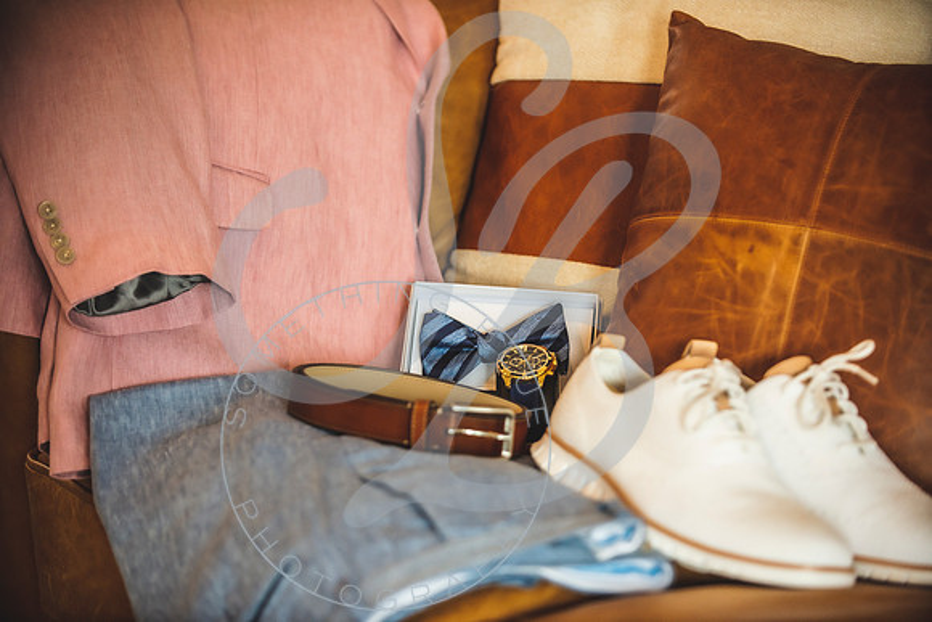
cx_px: 466
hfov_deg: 18.6
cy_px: 311
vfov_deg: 12.5
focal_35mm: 110
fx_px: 2848
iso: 500
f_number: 2.8
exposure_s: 1/200
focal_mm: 110
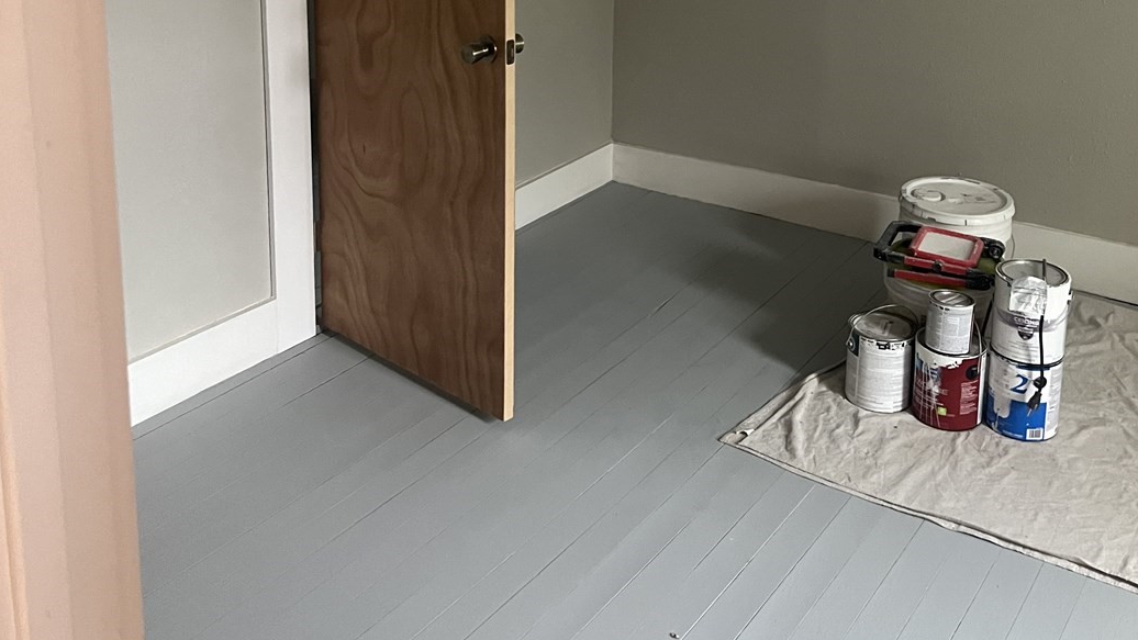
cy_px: 0
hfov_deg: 48.4
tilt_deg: -10.6
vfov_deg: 26.8
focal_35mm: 42
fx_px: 1267
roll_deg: -0.2
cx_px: 577
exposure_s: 1/60
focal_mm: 5.7
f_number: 1.5
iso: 500
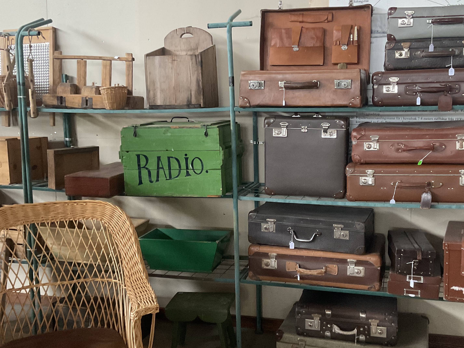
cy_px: 166
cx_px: 255
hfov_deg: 45.7
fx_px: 550
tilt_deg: -8.0
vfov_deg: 35.1
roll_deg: -0.2
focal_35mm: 41
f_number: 1.8
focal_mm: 3
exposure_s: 1/60
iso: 250
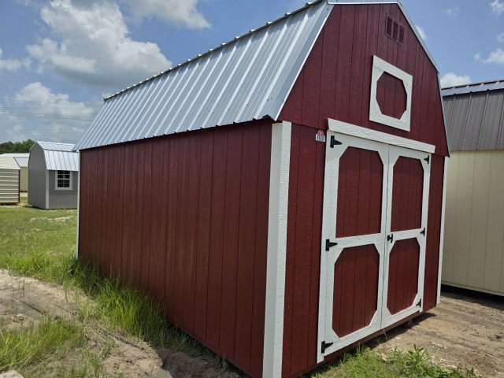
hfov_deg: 73.9
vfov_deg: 58.9
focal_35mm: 23
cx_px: 252
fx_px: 335
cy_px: 189
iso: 80
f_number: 1.7
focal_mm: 6.3
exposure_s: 1/7061
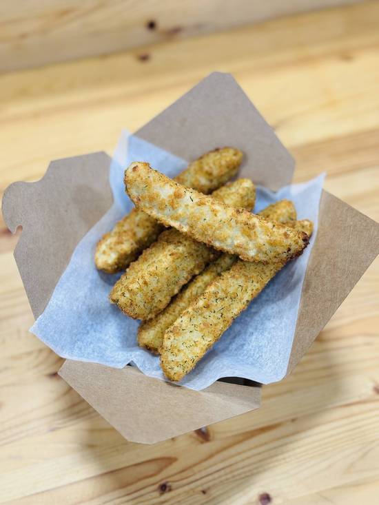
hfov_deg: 30.3
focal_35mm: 48
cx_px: 190
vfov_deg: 39.7
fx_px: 701
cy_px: 252
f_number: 1.78
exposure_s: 1/60
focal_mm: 6.76
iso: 100
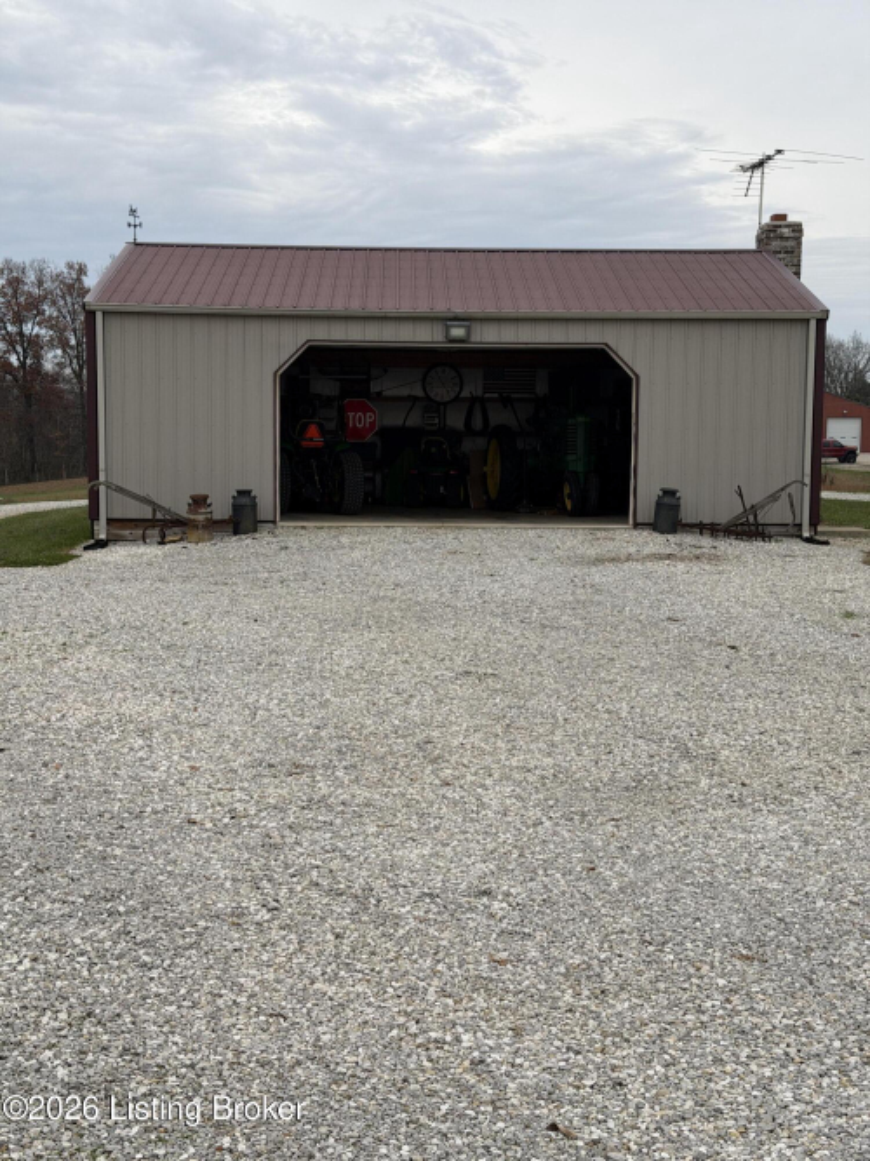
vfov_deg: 39.7
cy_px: 580
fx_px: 1609
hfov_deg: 30.3
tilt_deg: -4.4
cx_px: 435
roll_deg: -0.5
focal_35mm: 48
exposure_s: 1/2577
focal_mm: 6.76
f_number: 1.78
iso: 64
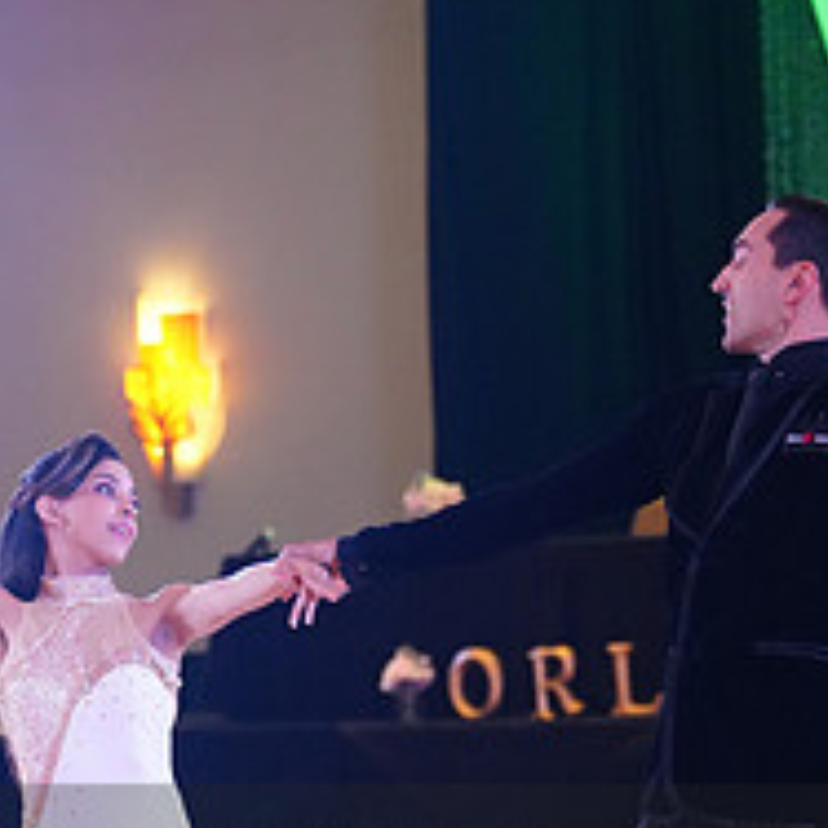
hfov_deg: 9.5
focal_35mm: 185
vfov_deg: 9.4
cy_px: 934
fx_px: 5006
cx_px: 396
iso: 5000
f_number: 2.8
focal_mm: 70
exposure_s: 1/400
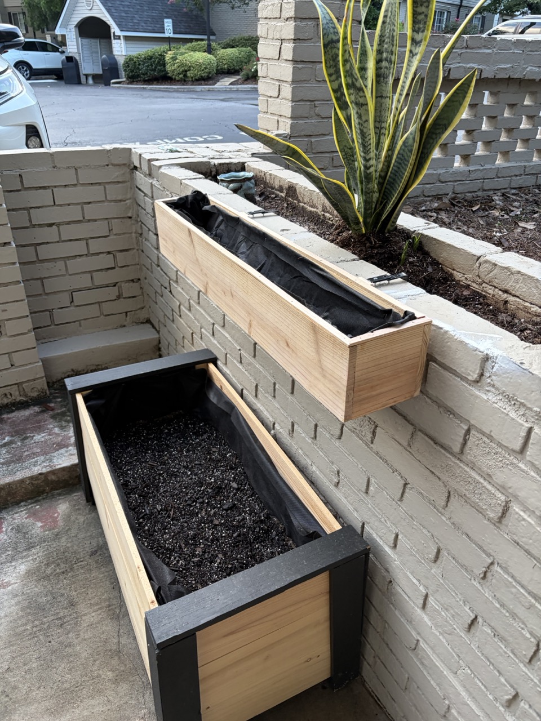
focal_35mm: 26
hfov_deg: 53.1
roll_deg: -0.8
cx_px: 270
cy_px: 360
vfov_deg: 67.3
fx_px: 542
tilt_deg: -27.2
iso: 125
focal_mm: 5.96
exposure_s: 1/112
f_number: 1.6
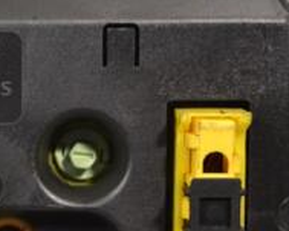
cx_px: -35
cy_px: 171
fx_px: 1376
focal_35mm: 161
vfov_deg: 9.6
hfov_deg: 11.8
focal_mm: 36
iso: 400
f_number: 5
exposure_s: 1/60
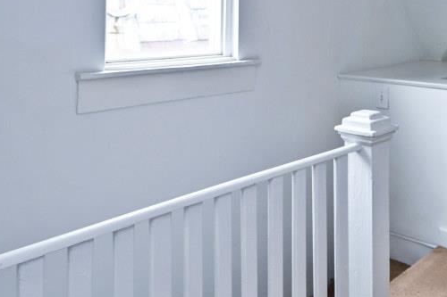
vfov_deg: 30.0
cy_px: 10
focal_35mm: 42
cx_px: 289
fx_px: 521
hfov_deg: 45.9
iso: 200
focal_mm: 14
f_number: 4.5
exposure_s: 1/80
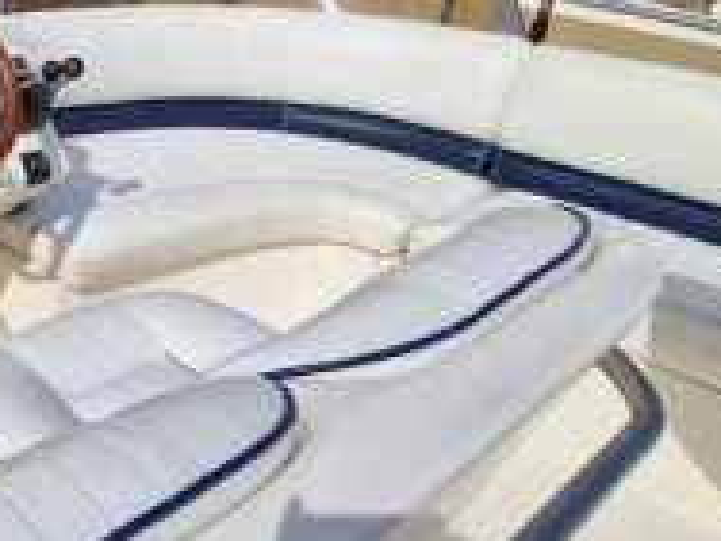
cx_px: -100
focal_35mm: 38
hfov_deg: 38.9
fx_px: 791
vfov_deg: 37.3
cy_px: 178
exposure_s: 1/5952
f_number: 2.2
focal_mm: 2.2
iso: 50
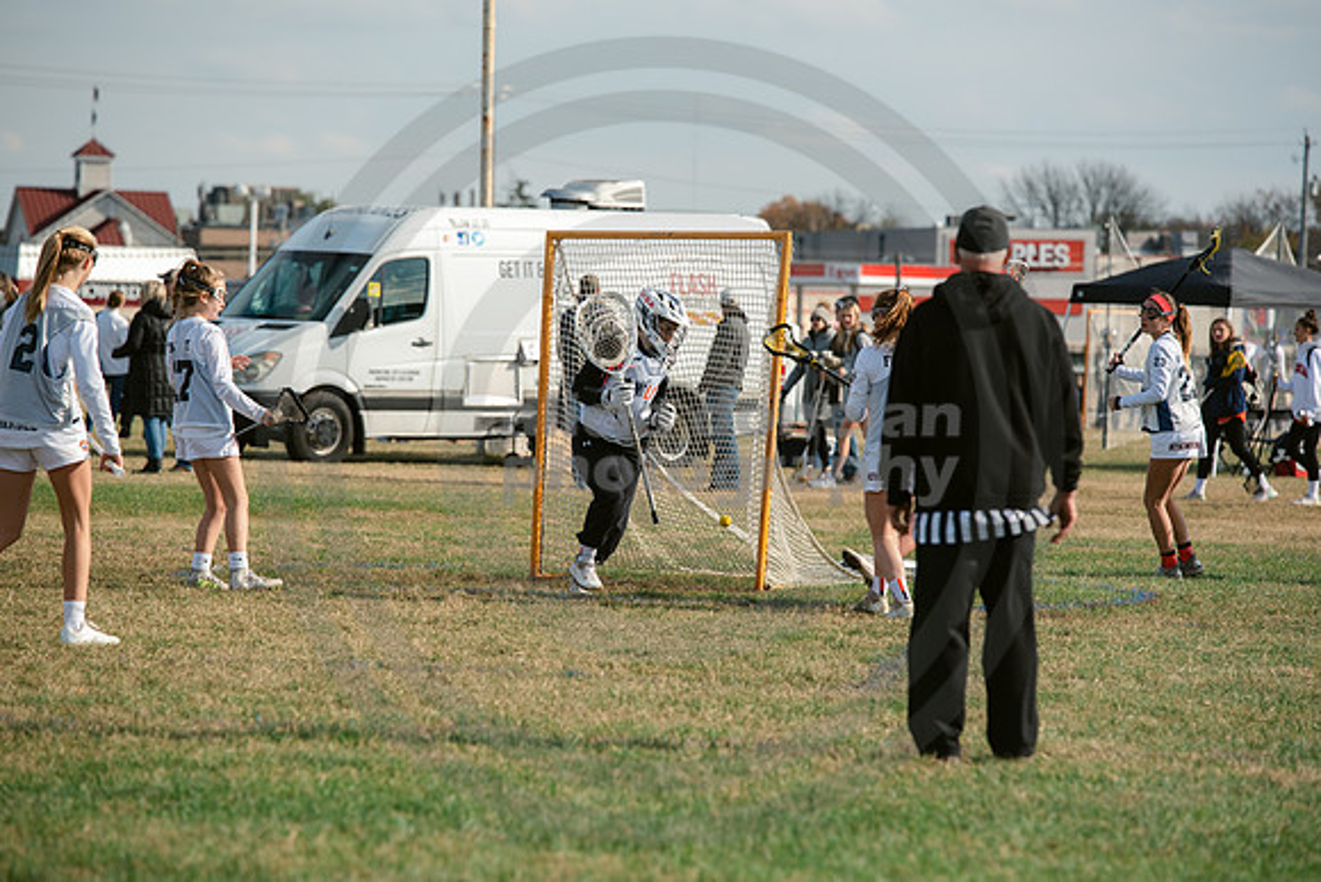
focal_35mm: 200
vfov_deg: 6.9
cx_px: 660
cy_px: 441
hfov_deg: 10.3
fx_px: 7340
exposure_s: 1/1600
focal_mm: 200
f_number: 5
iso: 250
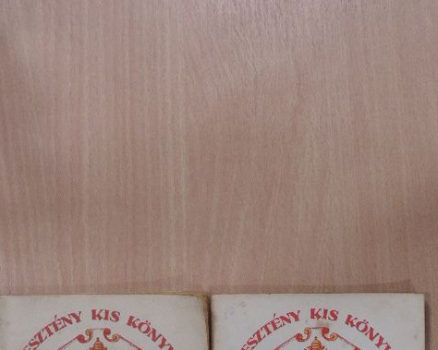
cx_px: 220
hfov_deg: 30.5
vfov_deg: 24.3
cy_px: 272
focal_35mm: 62
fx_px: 804
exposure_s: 1/60
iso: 720
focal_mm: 8.3
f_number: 3.5
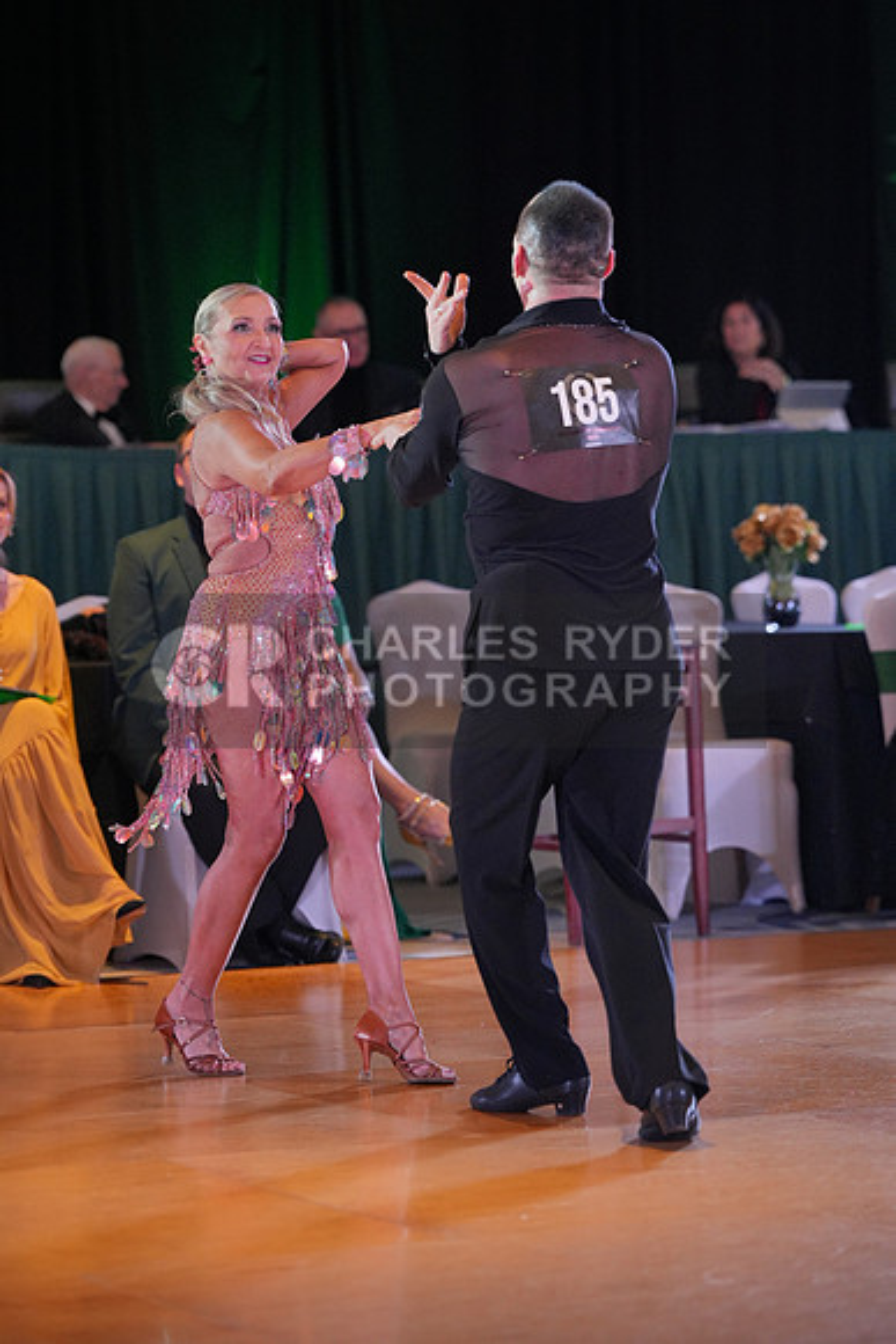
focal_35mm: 144
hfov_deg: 9.5
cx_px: 448
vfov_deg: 14.2
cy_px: 672
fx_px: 5372
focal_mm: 144
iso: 3200
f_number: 3.5
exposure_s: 1/500
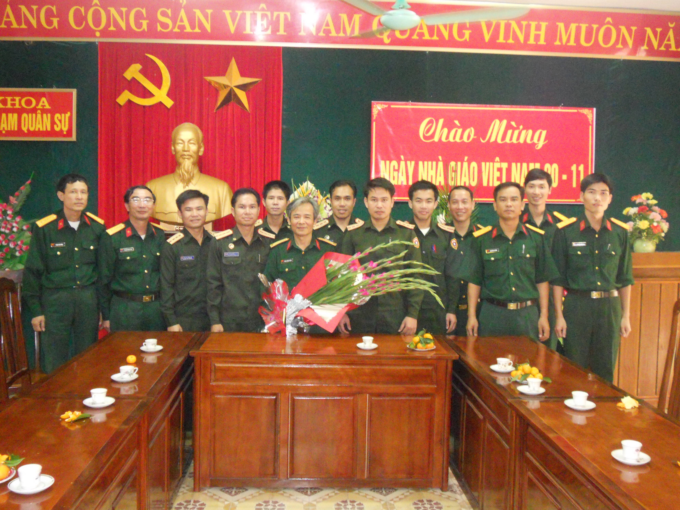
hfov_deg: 49.0
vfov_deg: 37.7
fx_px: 746
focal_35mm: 38
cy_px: 255
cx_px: 340
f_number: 3.9
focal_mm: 6.9
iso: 1000
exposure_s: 1/30
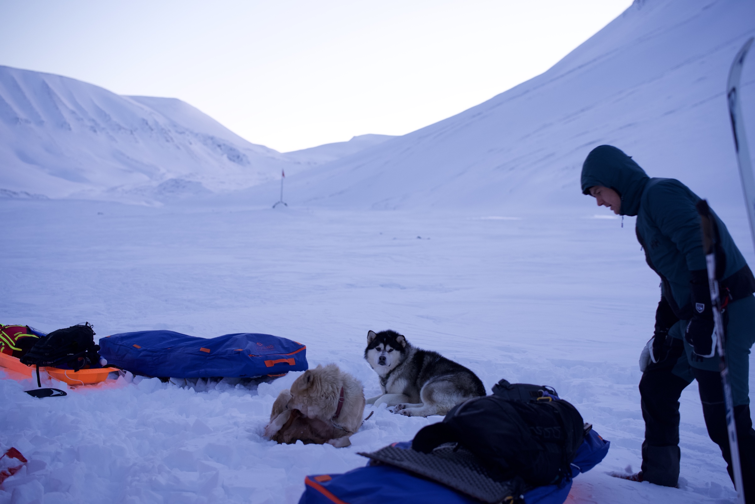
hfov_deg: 39.6
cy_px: 252
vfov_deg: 27.0
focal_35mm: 50
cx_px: 378
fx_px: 1049
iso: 1250
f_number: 2.2
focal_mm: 50
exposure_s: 1/80
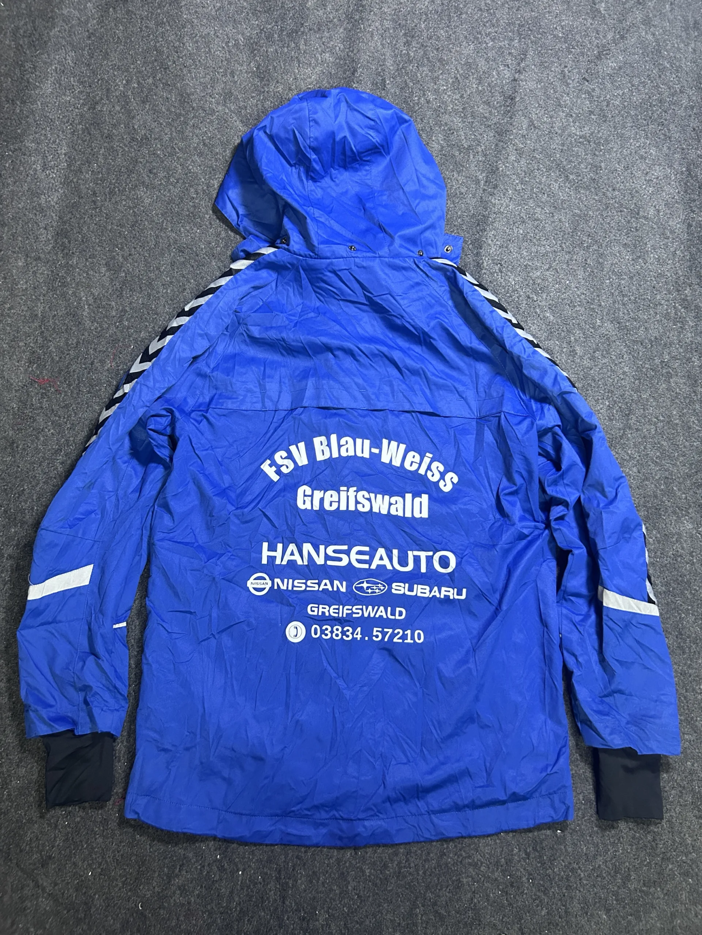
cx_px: 351
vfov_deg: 67.3
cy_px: 468
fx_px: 703
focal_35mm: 26
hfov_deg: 53.1
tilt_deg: -61.5
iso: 400
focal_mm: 5.7
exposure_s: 1/50
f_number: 1.5
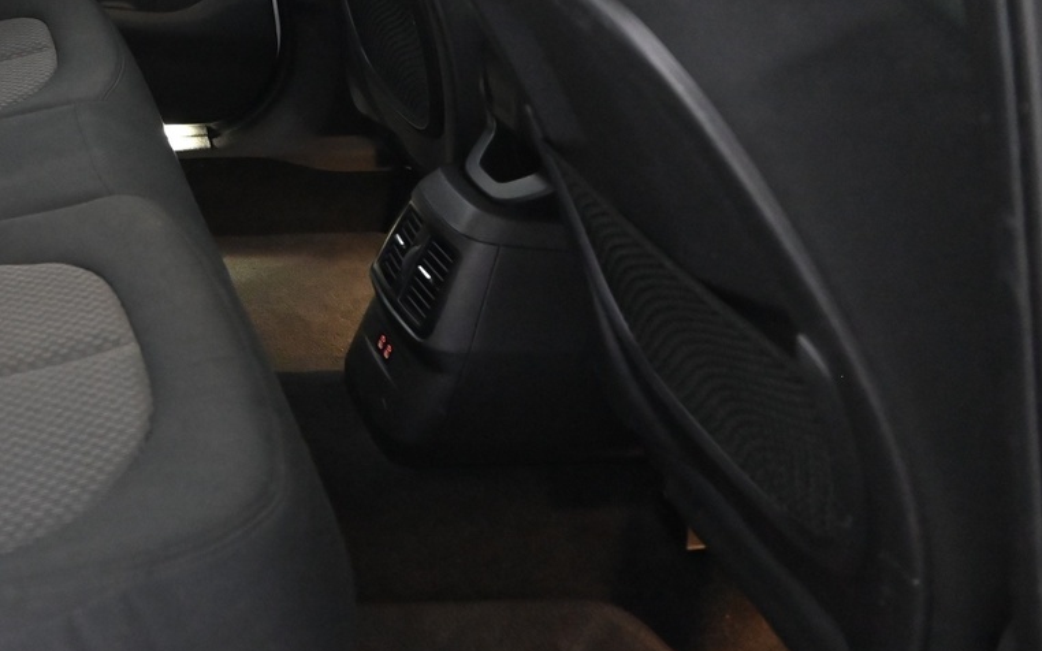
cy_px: 8
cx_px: -52
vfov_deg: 23.8
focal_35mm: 52
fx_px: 1476
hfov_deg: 34.5
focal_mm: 24
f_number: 4
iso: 7200
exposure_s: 1/60
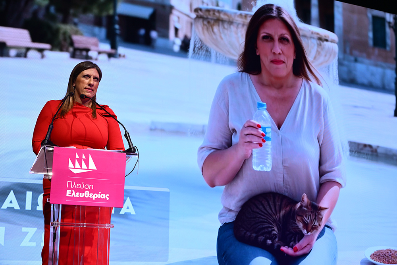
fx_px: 573
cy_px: 132
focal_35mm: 52
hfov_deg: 38.2
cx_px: 198
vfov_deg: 26.0
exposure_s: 1/80
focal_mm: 52
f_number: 4.5
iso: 360
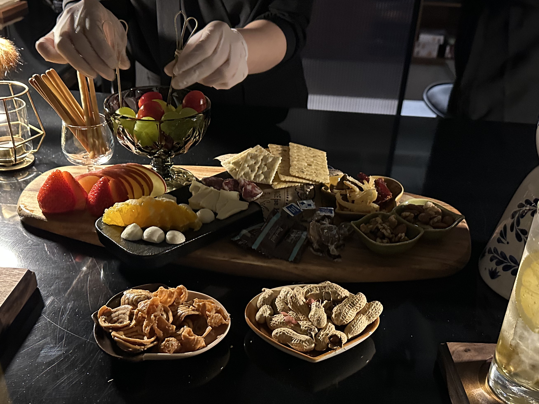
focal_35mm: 37
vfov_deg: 38.7
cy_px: 215
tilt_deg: -29.4
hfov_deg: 50.1
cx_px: 270
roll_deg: -2.3
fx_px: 576
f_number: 1.78
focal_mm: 6.86
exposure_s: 1/30
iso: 1000
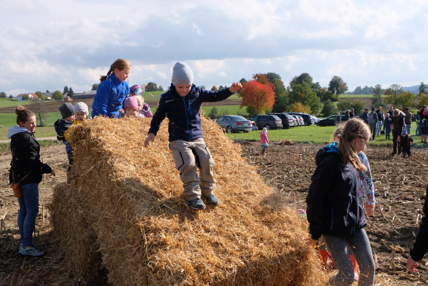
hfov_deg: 50.7
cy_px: 143
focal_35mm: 38
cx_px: 214
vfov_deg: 35.1
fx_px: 452
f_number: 8
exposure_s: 1/680
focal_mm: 25.6
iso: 400
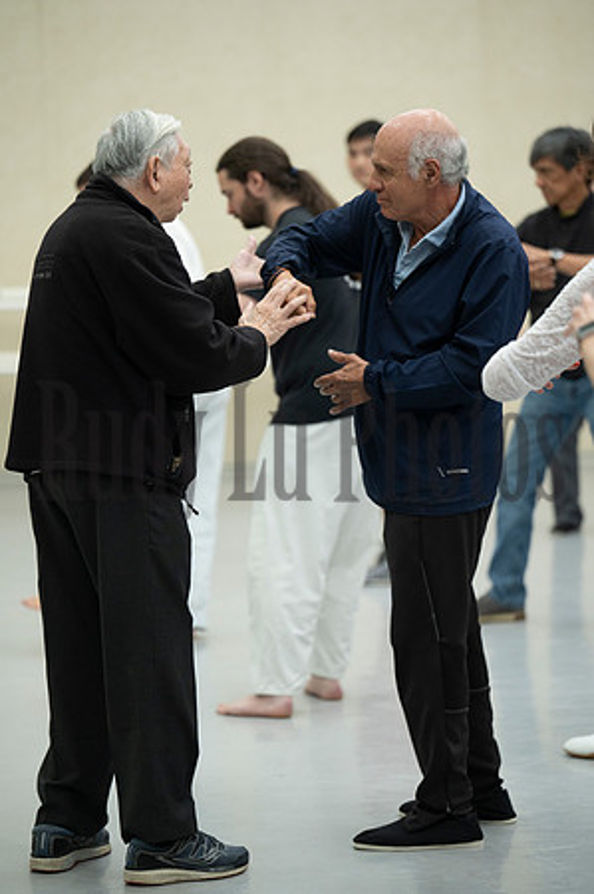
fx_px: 2977
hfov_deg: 11.4
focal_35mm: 120
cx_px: 297
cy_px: 447
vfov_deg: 17.1
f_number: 2.8
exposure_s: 1/250
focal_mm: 120
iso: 1400
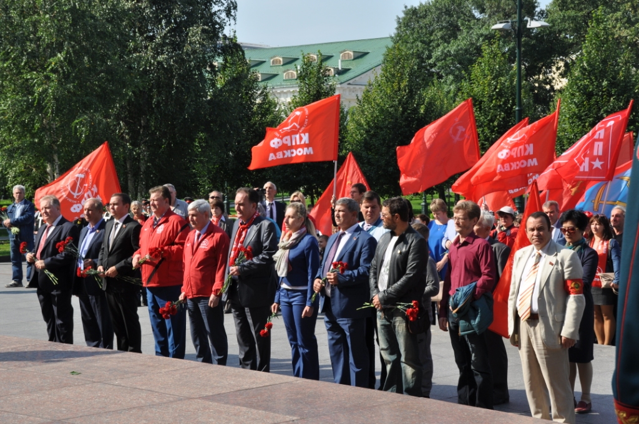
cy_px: 212
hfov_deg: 26.0
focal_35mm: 78
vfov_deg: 17.4
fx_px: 1383
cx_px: 320
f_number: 13
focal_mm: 52
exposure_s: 1/160
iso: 200
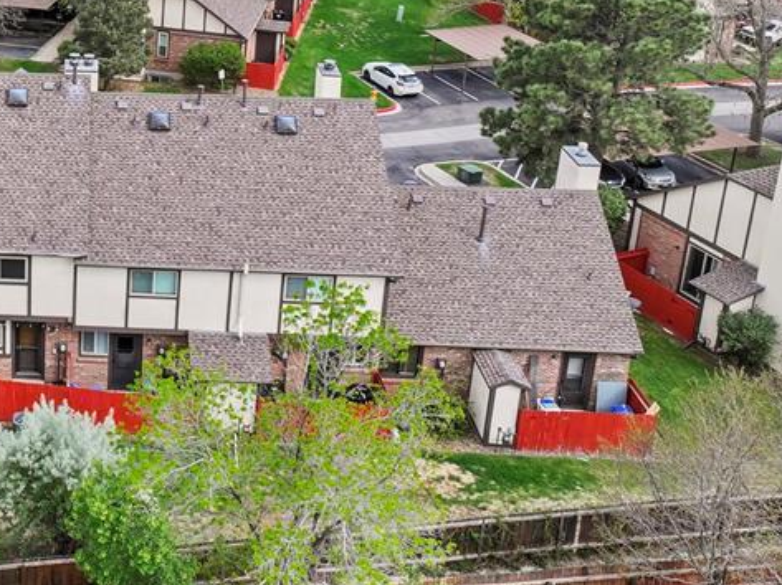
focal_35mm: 52
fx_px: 1174
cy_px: 35
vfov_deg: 26.8
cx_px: 2
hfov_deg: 33.7
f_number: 2.8
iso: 290
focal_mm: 12.29
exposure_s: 1/640
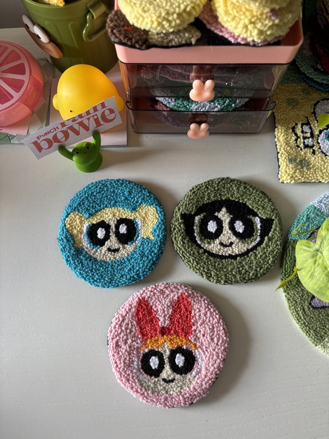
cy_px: 220
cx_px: 164
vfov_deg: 67.3
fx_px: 329
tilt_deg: -77.6
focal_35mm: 26
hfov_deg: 53.1
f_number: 1.6
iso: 160
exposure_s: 1/60
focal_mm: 5.96
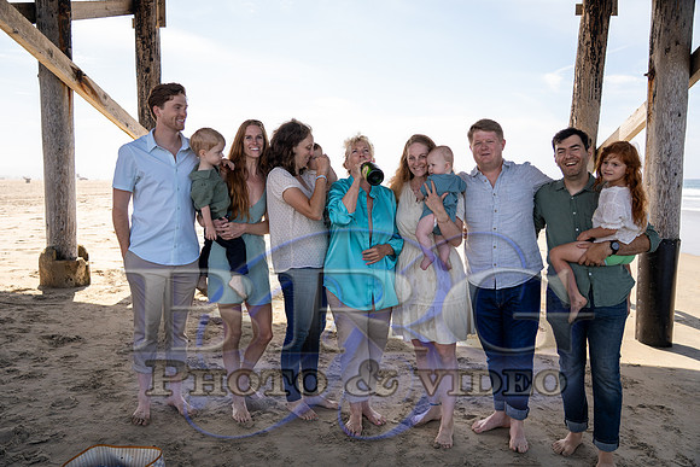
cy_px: 234
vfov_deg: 45.0
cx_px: 350
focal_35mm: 29
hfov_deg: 63.6
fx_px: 564
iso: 160
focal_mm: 29
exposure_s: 1/500
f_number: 4
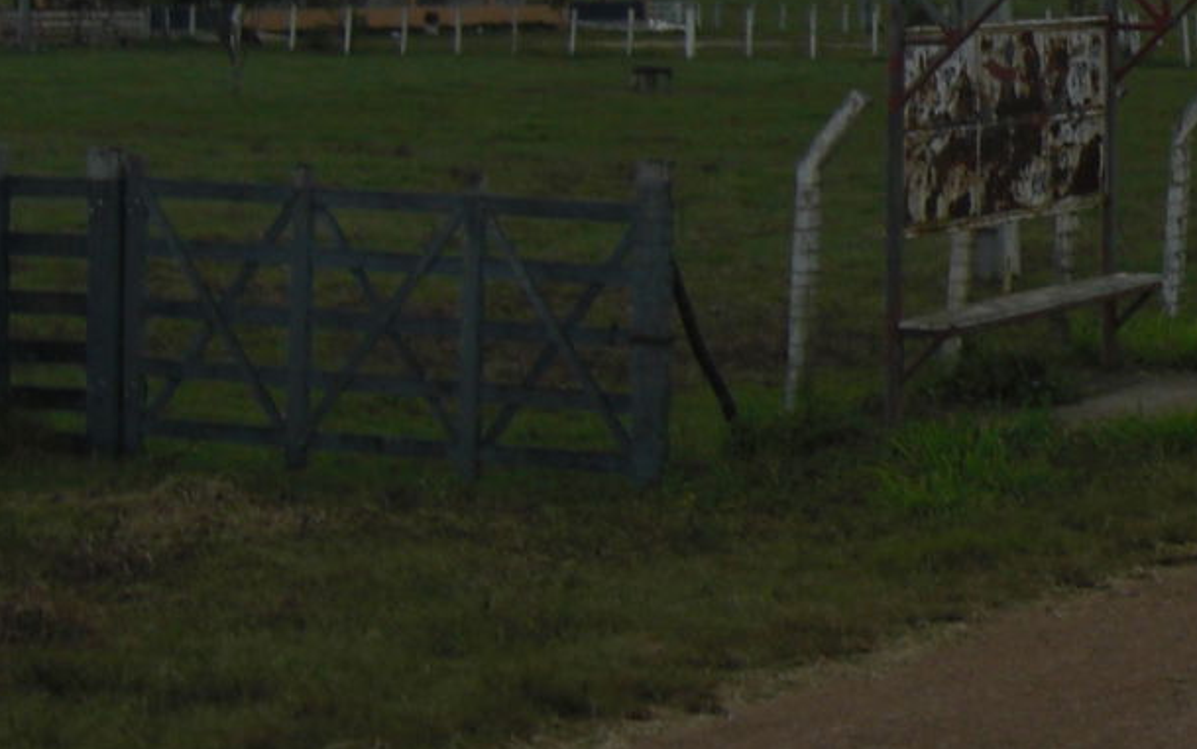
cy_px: -43
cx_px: 1785
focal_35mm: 127
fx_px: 4144
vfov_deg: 10.2
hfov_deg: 15.2
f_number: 8
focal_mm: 7.9
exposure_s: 1/400
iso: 80
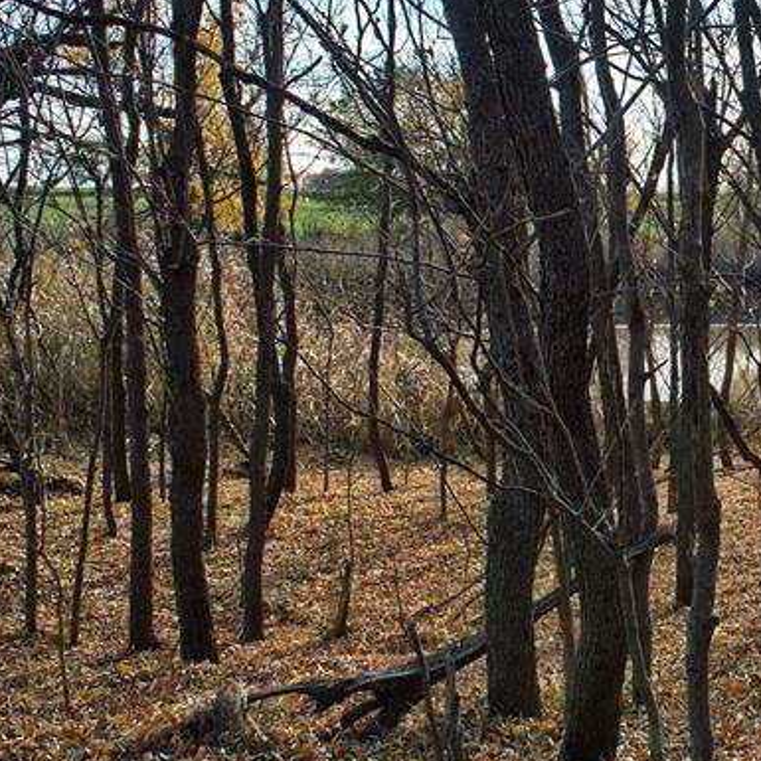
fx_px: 1741
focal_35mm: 70
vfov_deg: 24.5
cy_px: 251
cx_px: 835
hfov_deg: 23.2
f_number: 9
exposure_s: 1/125
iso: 100
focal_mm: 21
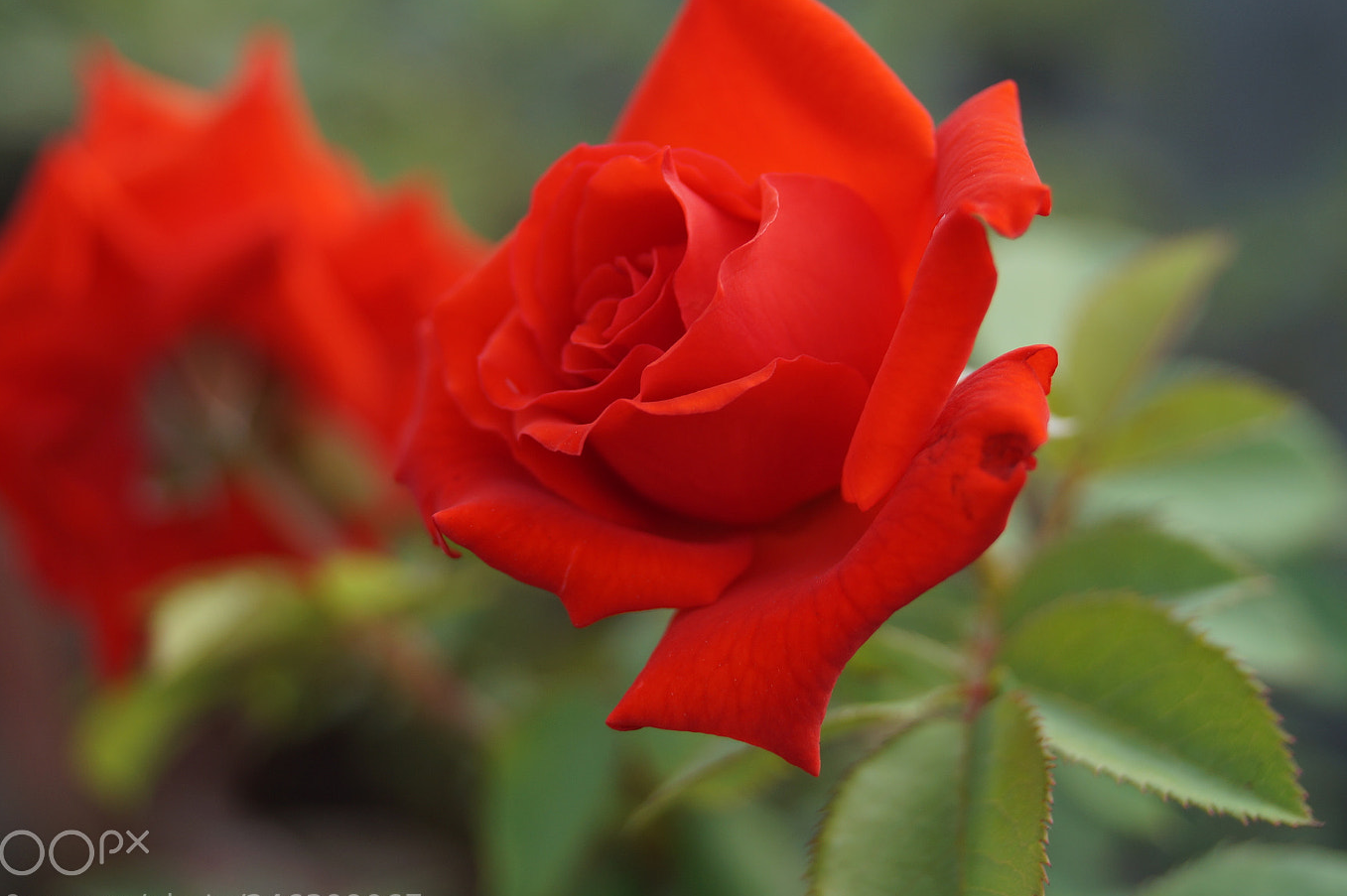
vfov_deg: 17.1
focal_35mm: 80
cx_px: 697
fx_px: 2976
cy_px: 455
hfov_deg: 25.5
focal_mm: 45
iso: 100
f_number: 5.6
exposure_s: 1/160
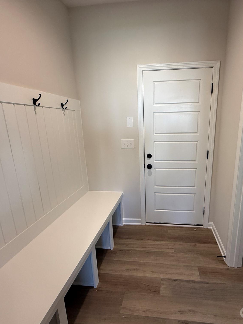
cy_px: 164
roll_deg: +1.0
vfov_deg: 84.7
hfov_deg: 67.8
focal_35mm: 19
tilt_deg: -12.7
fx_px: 178
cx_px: 149
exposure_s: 1/120
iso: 200
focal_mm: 2.22
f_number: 2.2
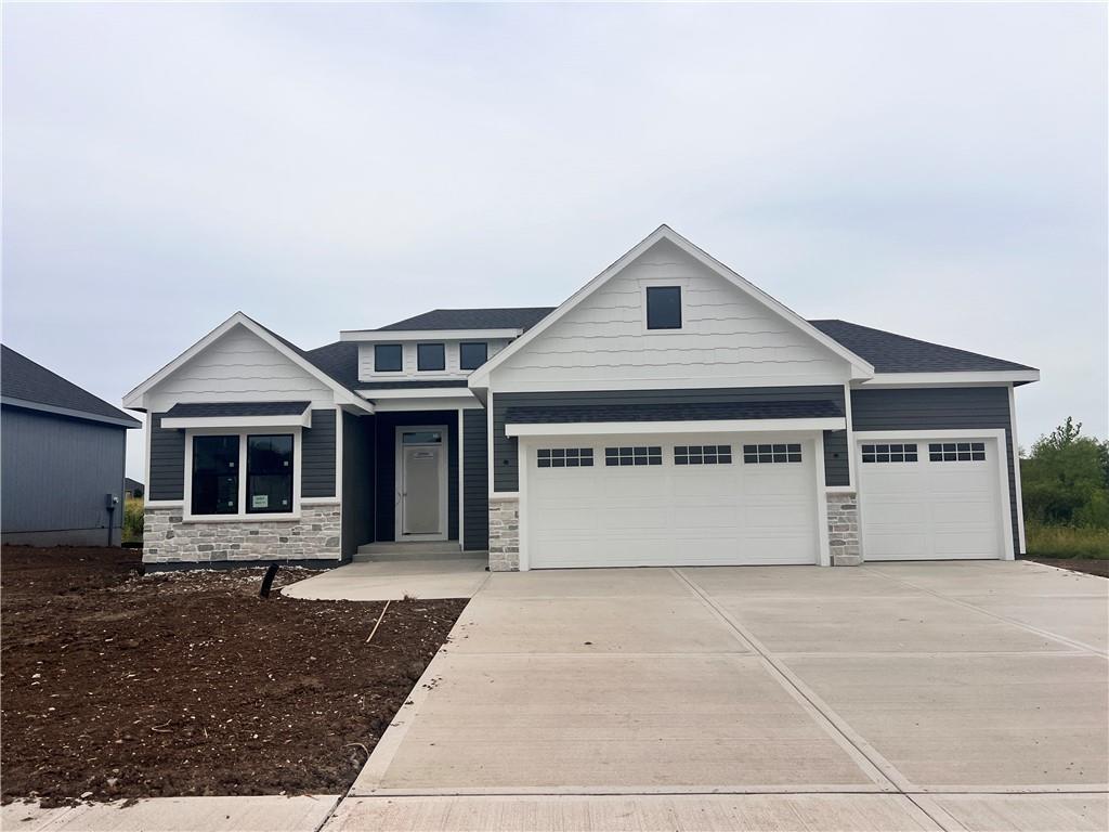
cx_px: 554
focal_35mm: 26
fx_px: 833
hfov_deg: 67.3
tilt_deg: +5.3
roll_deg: +1.5
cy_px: 416
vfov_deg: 53.1
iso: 50
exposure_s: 1/8696
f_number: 1.5
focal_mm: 5.7
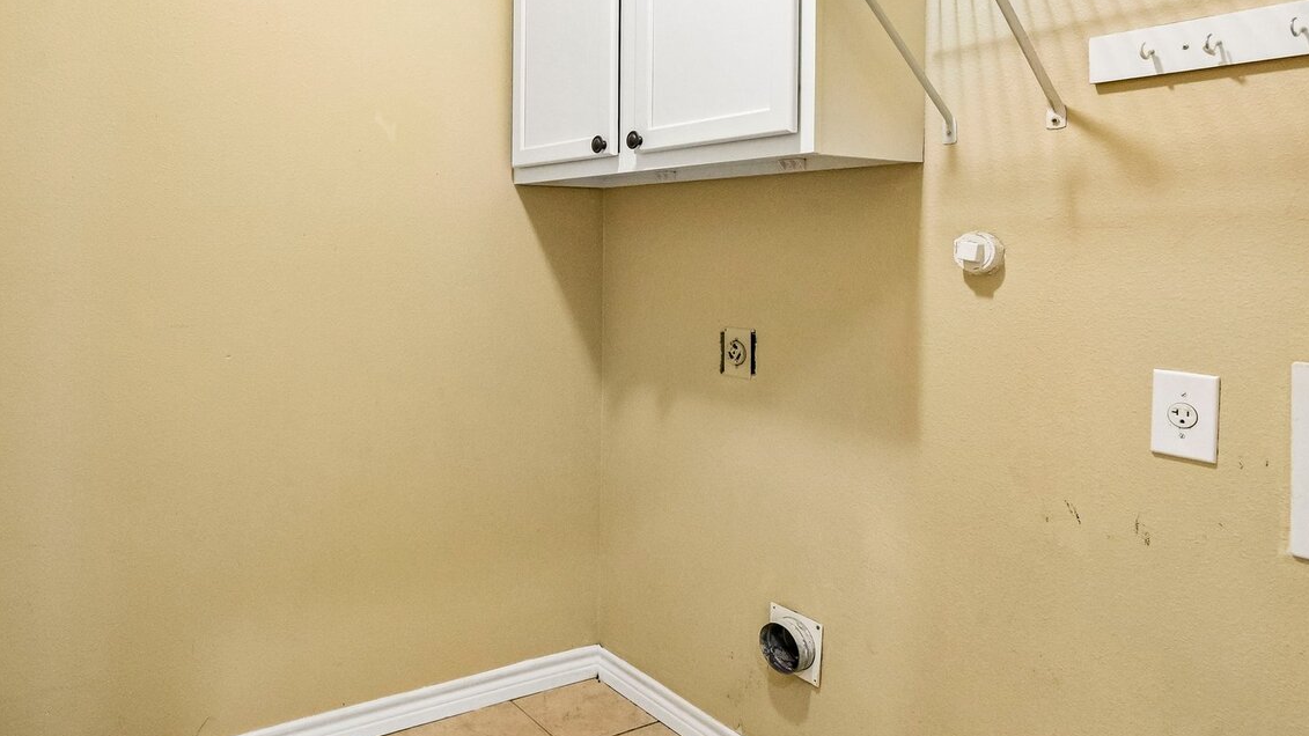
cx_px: 417
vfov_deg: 47.0
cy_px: 249
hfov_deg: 73.5
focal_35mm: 24
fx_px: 833
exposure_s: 1/15
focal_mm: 16
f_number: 8
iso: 3200
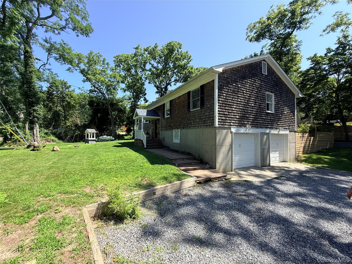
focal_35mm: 14
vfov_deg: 85.7
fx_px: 142
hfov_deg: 102.1
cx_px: 176
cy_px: 132
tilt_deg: +1.8
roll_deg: -0.9
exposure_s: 1/664
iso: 50
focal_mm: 2.22
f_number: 2.2
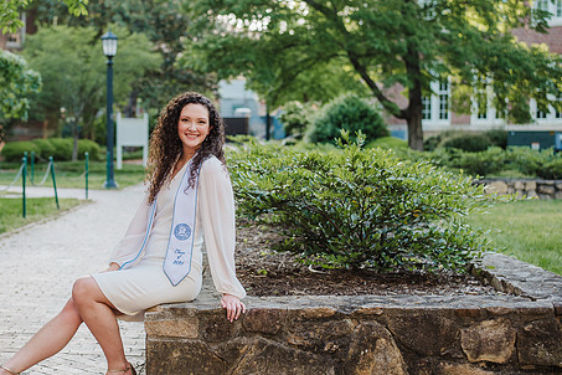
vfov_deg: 21.2
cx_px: 220
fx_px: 999
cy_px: 188
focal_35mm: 64
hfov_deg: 31.3
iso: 200
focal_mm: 50
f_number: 2.5
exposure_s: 1/250
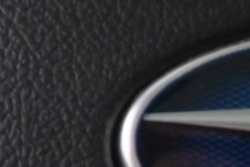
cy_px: 216
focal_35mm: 261
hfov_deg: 7.1
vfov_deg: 5.3
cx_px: -494
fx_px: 1812
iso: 2800
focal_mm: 23
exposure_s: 1/40
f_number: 4.2
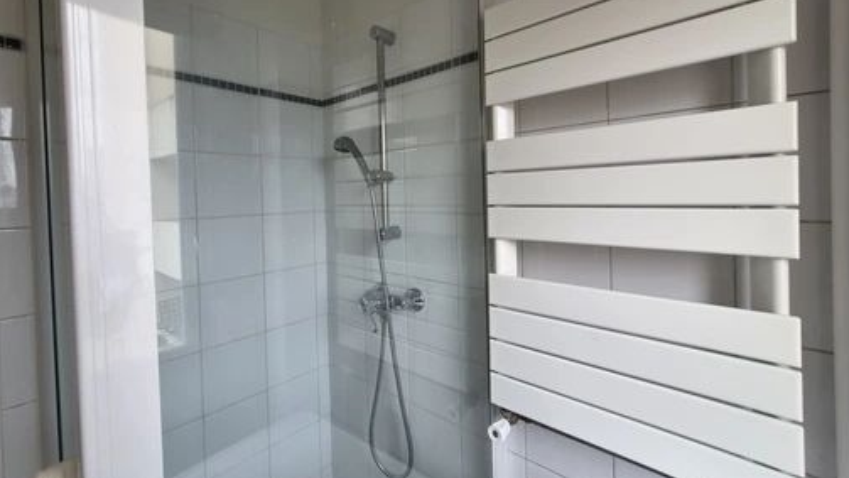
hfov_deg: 103.0
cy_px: 193
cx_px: 421
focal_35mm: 15
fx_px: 338
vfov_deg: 69.9
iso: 80
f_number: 2.2
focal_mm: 2.2
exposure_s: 1/100
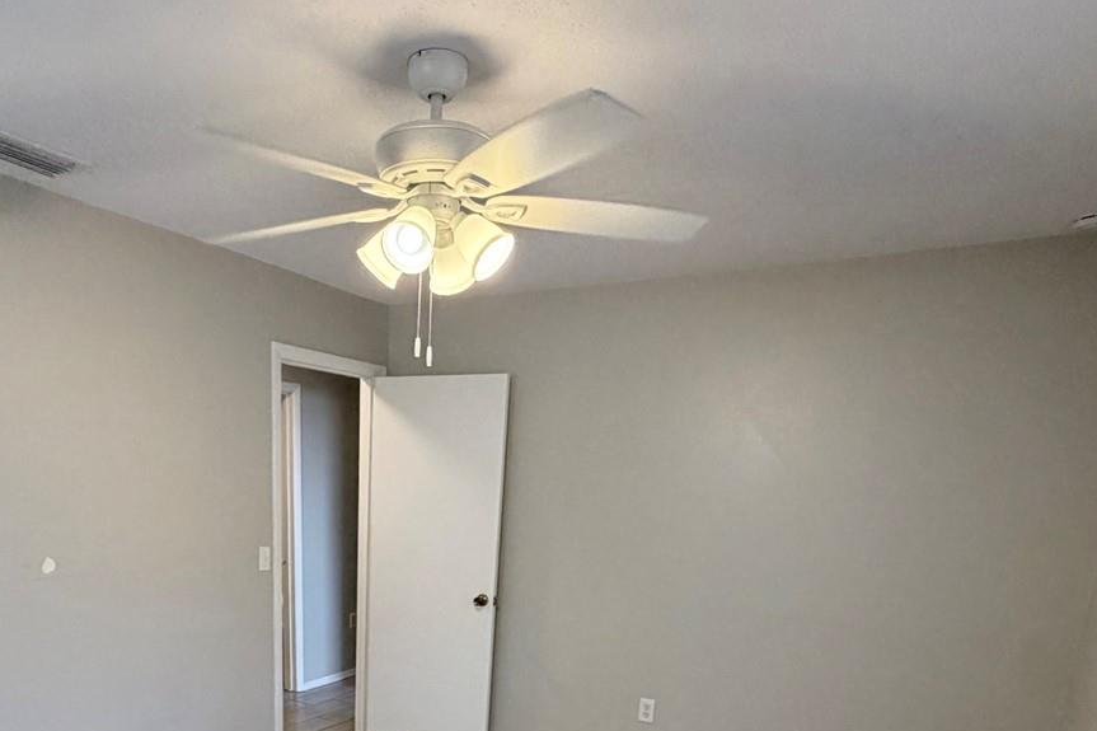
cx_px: 417
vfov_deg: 43.2
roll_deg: -1.0
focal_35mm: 27
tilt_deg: -14.0
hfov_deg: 66.5
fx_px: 823
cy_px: 679
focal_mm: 2.22
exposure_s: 1/120
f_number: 2.2
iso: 320
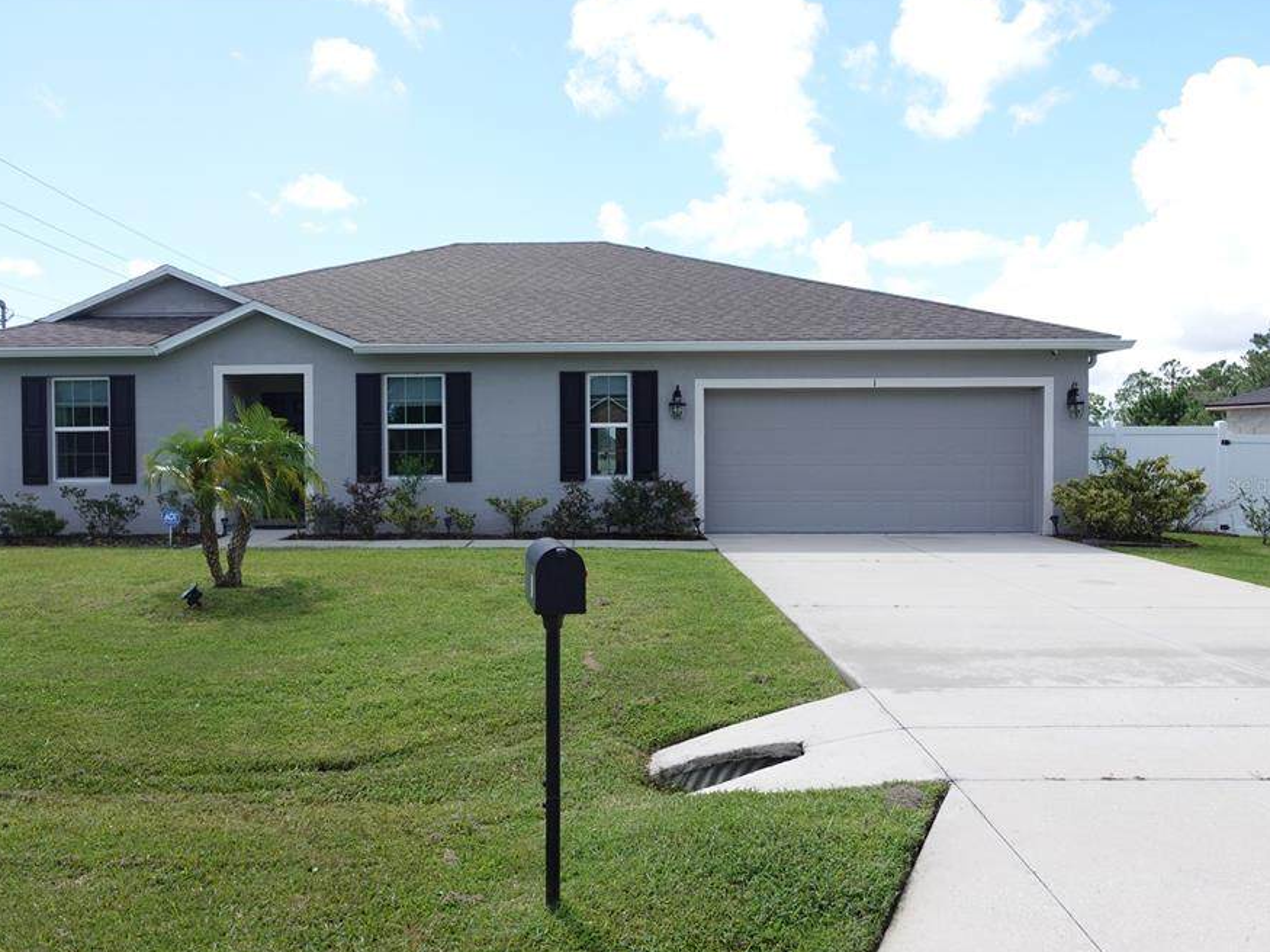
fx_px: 990
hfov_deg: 65.2
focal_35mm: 27
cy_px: 485
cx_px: 566
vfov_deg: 51.3
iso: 125
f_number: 1.8
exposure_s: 1/400
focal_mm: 9.4
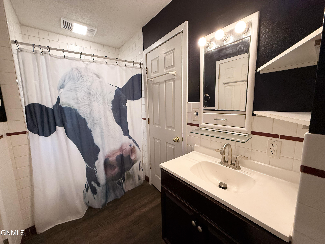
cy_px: 122
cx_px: 162
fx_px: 131
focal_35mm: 14
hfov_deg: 102.1
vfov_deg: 85.7
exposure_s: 1/120
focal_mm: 2.22
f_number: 2.2
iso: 250
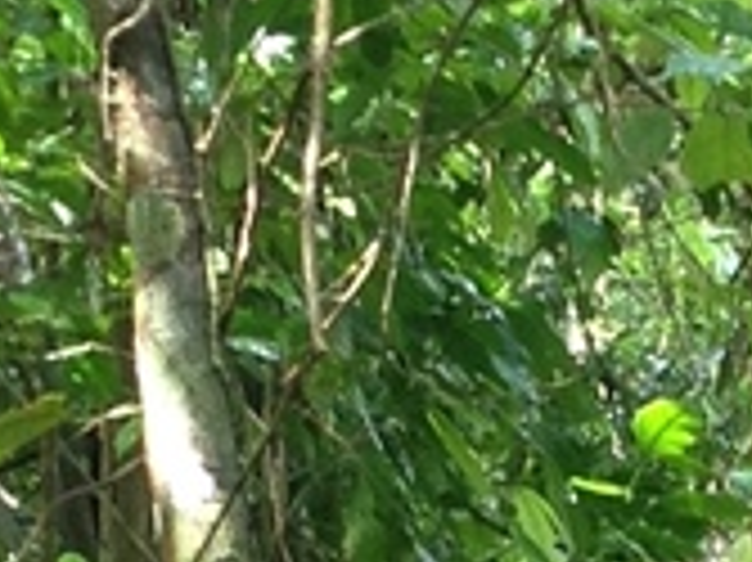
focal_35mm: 335
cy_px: 1214
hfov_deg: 5.9
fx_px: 7272
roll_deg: +0.7
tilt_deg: -4.5
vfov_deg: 4.4
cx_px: 693
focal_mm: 4.28
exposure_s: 1/40
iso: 50
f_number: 2.4
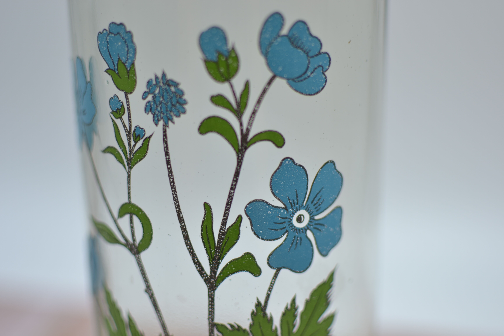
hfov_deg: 37.9
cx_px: 252
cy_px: 168
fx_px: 735
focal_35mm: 52
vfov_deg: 25.8
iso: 100
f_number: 1.8
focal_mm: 35
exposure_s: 1/500
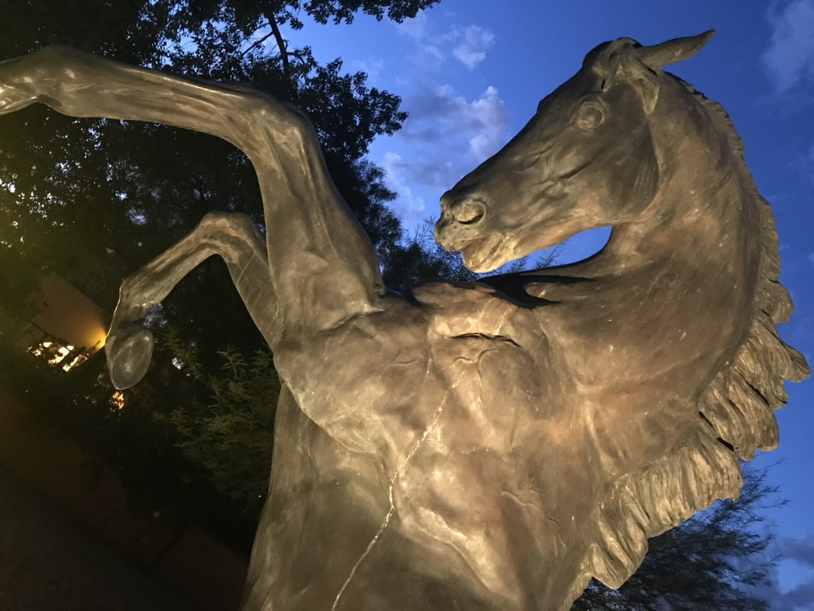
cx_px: 407
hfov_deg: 63.4
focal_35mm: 28
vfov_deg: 49.7
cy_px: 306
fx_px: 658
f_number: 1.8
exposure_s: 1/4
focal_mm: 3.99
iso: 100
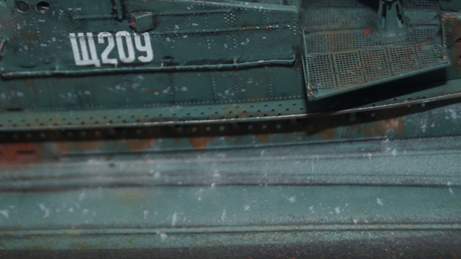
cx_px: 160
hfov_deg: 18.6
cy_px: 27
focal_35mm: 115
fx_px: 1404
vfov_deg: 10.5
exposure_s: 1/80
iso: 200
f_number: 5.6
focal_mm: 45
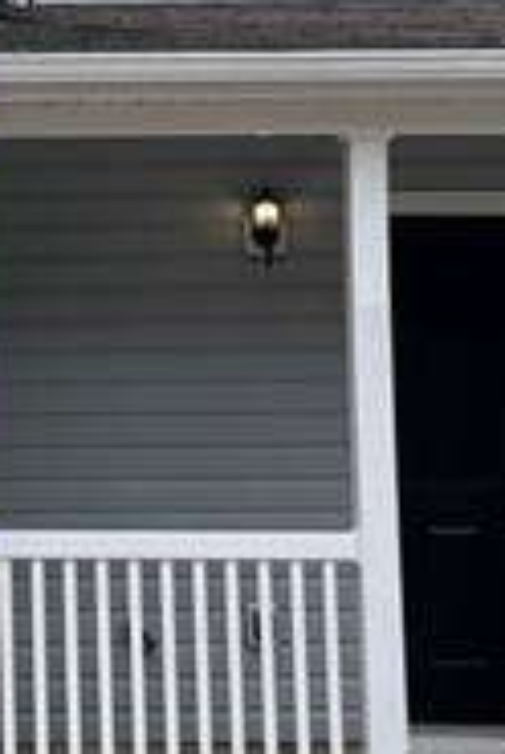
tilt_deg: +8.8
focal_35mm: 112
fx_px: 2348
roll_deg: -0.2
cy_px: 49
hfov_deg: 11.9
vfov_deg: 17.9
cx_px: -183
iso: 32
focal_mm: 4.2
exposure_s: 1/1024
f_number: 1.6
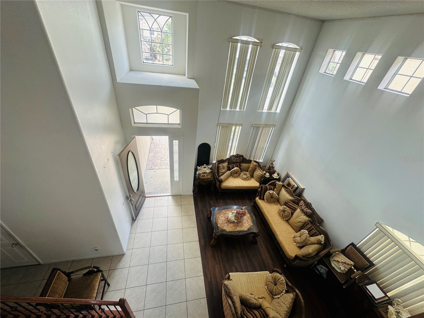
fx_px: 171
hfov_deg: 102.1
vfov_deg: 85.7
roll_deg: -8.0
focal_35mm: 14
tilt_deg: -34.8
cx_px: 212
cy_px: 159
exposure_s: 1/99
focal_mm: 2.22
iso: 80
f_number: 2.2
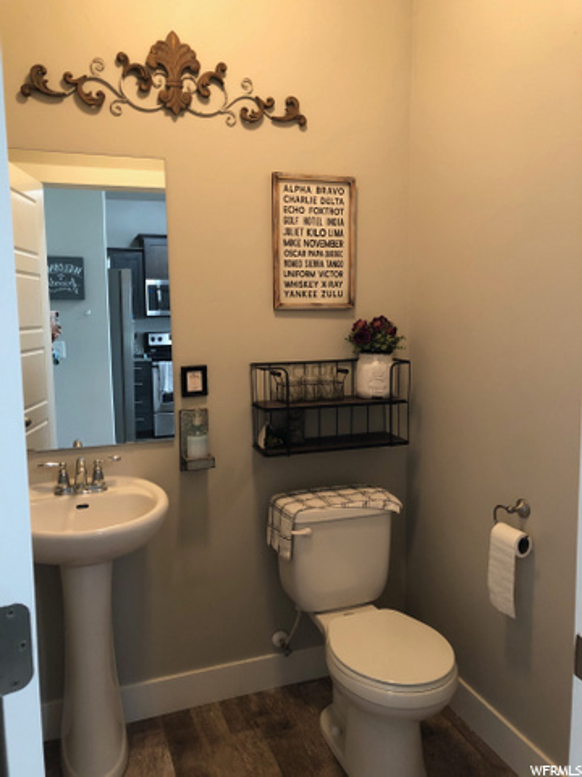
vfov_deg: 63.4
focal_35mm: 28
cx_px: 291
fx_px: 628
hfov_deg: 49.7
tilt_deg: -5.6
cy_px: 388
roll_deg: +0.1
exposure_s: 1/15
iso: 64
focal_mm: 4
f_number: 1.8
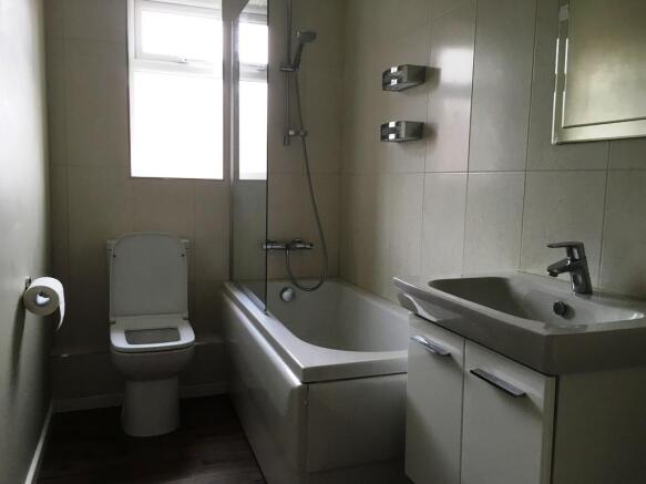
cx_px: 323
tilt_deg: -6.6
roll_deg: -1.3
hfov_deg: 61.7
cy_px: 242
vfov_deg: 48.2
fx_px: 541
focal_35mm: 29
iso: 50
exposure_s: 1/33
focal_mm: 4.15
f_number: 2.2
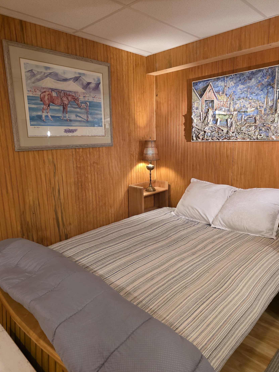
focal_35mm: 24
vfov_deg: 71.6
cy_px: 188
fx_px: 258
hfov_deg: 56.8
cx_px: 145
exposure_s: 1/120
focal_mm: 6.3
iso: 800
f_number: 1.7
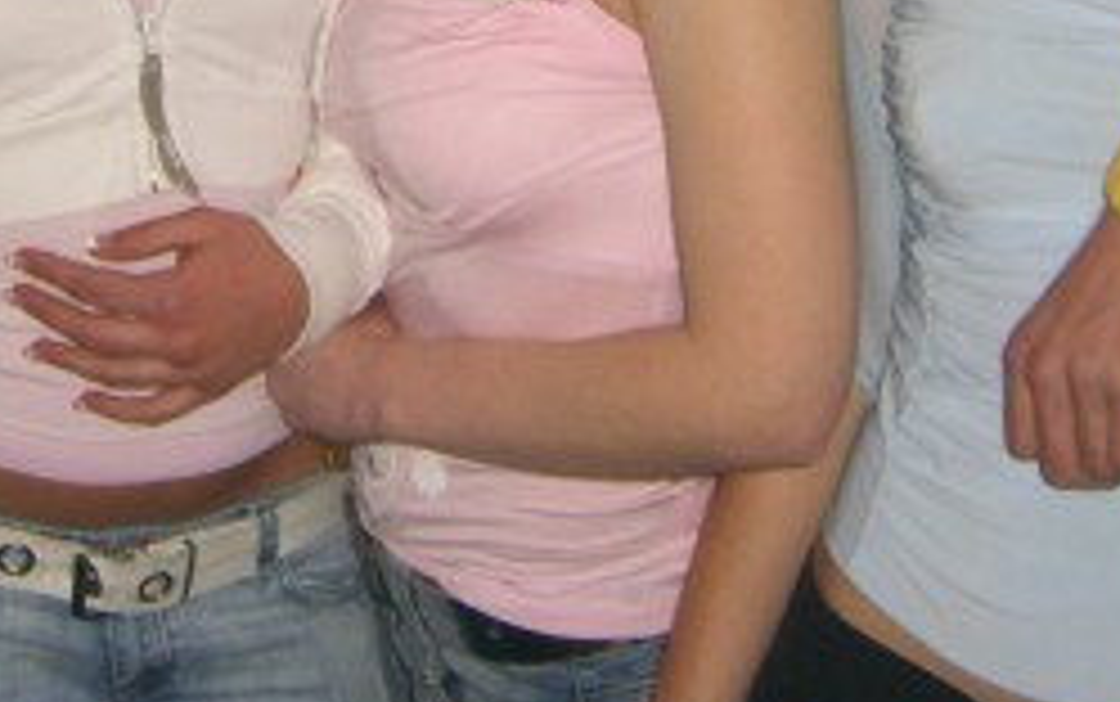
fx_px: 2963
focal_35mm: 97
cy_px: -270
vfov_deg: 13.0
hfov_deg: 21.4
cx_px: 441
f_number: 2.8
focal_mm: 7.9
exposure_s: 1/60
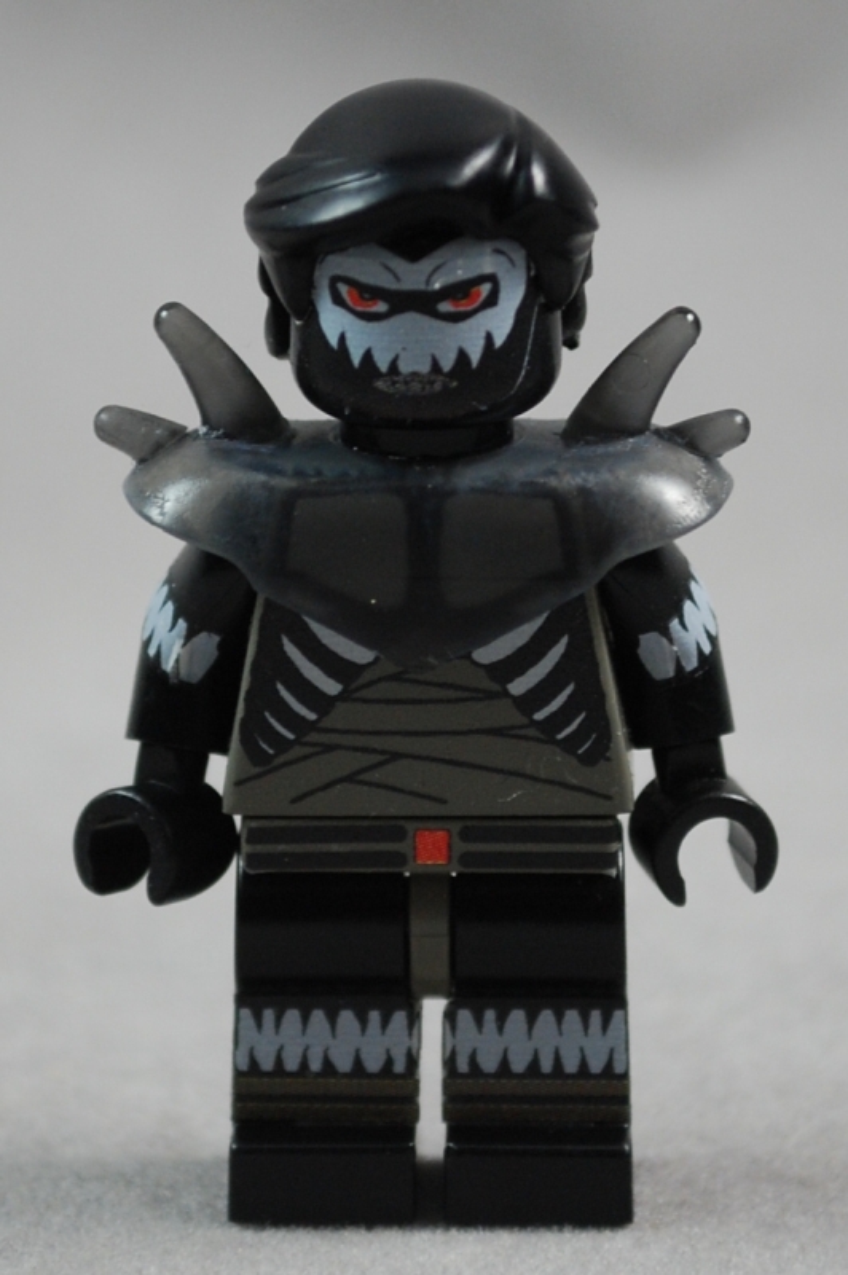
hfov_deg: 16.5
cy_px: 638
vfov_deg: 24.6
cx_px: 424
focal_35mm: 82
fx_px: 2920
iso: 400
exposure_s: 1/60
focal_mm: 55
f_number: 5.6
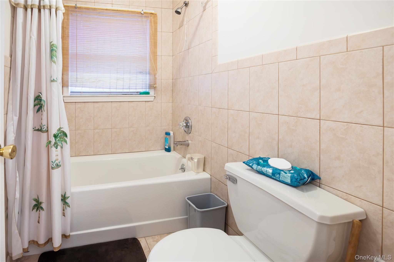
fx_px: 175
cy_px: 131
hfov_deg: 96.8
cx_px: 197
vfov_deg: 73.7
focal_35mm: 16
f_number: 4
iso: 1800
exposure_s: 1/125
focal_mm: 16
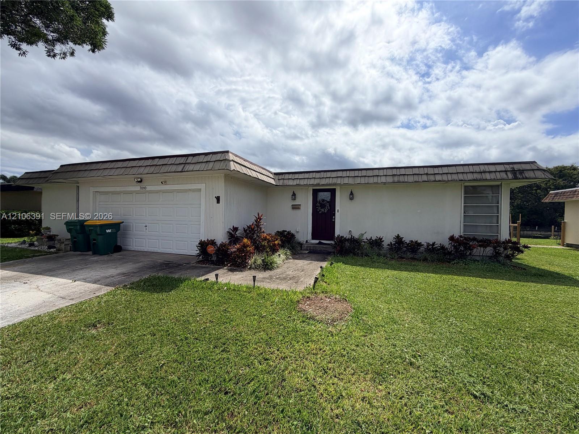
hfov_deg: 102.1
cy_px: 217
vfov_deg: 85.7
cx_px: 290
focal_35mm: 14
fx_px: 234
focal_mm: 2.22
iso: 20
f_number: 2.2
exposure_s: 1/2410
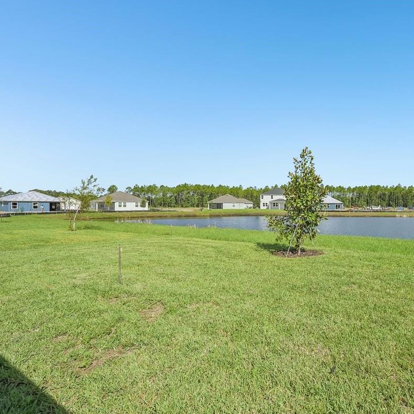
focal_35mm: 18
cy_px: 207
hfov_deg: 75.8
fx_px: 244
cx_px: 302
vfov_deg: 80.7
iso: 100
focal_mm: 14
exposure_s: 1/250
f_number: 8
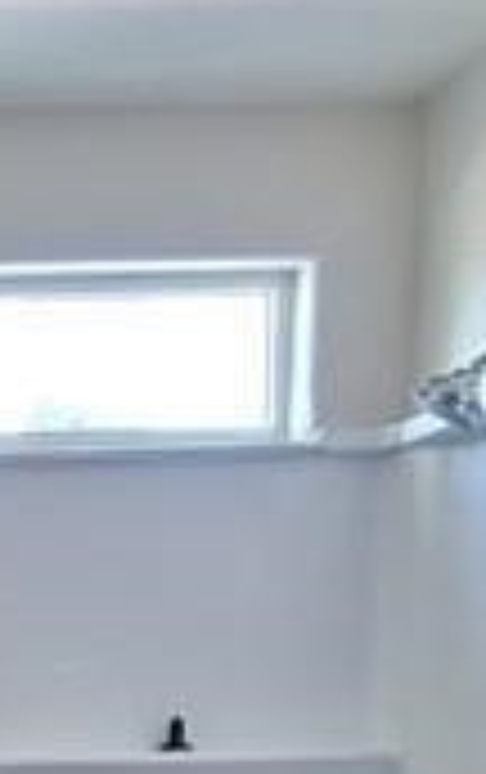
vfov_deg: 22.7
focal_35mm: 82
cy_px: 981
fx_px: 1732
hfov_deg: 13.6
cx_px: -486
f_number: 2.2
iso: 250
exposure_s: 1/60
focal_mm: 2.2
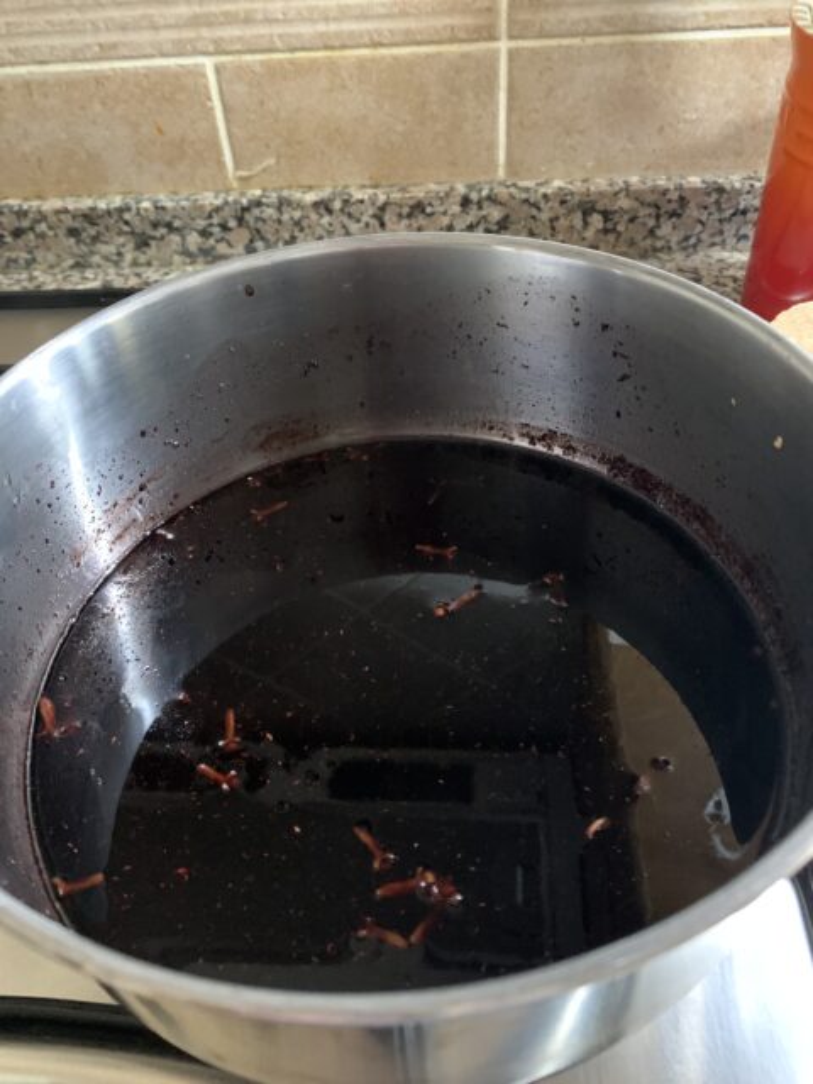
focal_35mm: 26
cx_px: 406
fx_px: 814
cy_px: 542
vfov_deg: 67.3
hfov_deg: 53.1
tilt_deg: -46.0
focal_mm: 4.25
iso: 800
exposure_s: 1/28
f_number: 1.8
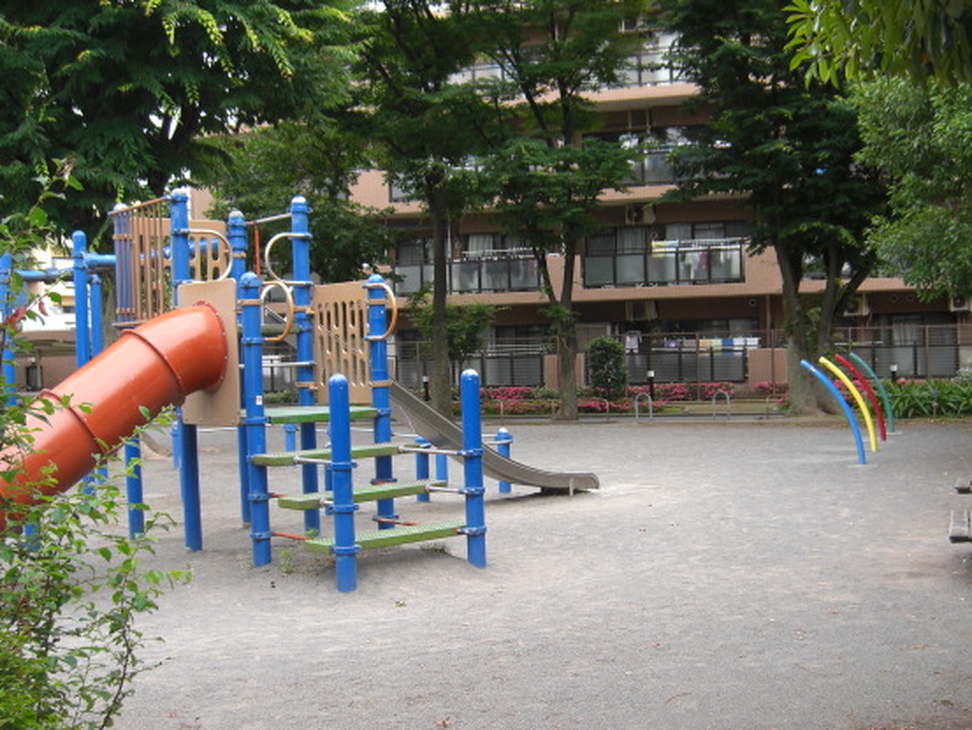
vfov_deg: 32.9
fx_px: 1236
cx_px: 526
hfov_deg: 42.9
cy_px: 389
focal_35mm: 44
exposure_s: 1/200
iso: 80
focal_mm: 7.9
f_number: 2.8
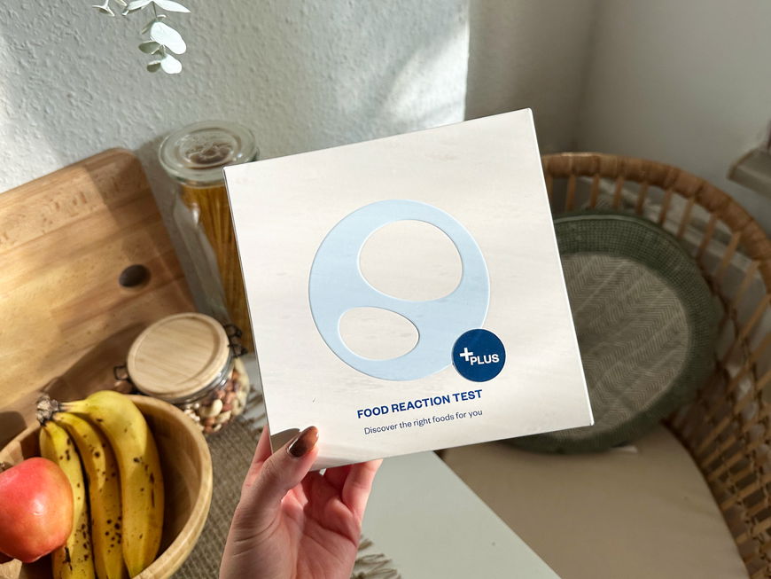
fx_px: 535
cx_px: 386
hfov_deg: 71.6
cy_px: 290
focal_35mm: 24
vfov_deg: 56.8
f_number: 1.8
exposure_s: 1/104
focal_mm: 6.9
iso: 250
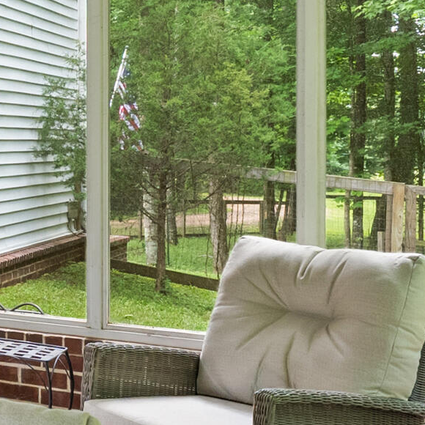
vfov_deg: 25.3
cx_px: -425
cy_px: 158
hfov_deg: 17.8
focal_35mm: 68
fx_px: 945
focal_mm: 16
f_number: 9
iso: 800
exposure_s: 1/4
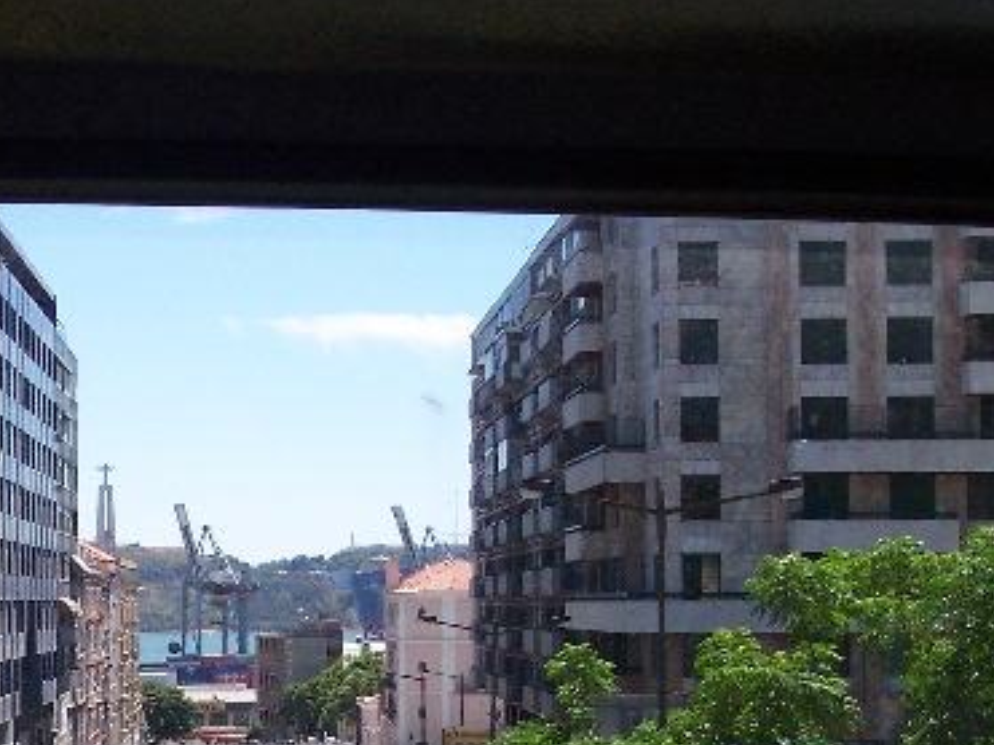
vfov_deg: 17.8
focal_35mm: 82
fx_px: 2354
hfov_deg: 23.1
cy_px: 579
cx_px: 56
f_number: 4.8
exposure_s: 1/500
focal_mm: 8
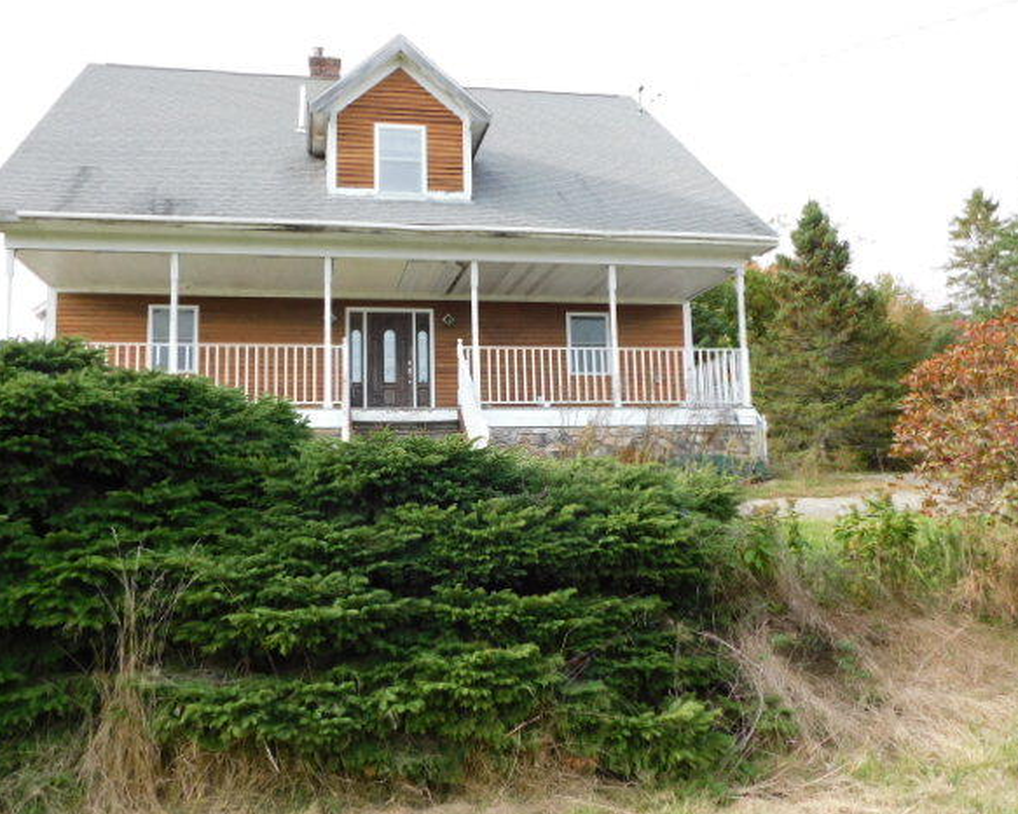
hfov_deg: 58.7
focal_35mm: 30
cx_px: 471
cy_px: 398
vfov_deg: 48.5
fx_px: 904
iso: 125
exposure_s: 1/320
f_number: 3.2
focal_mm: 4.9
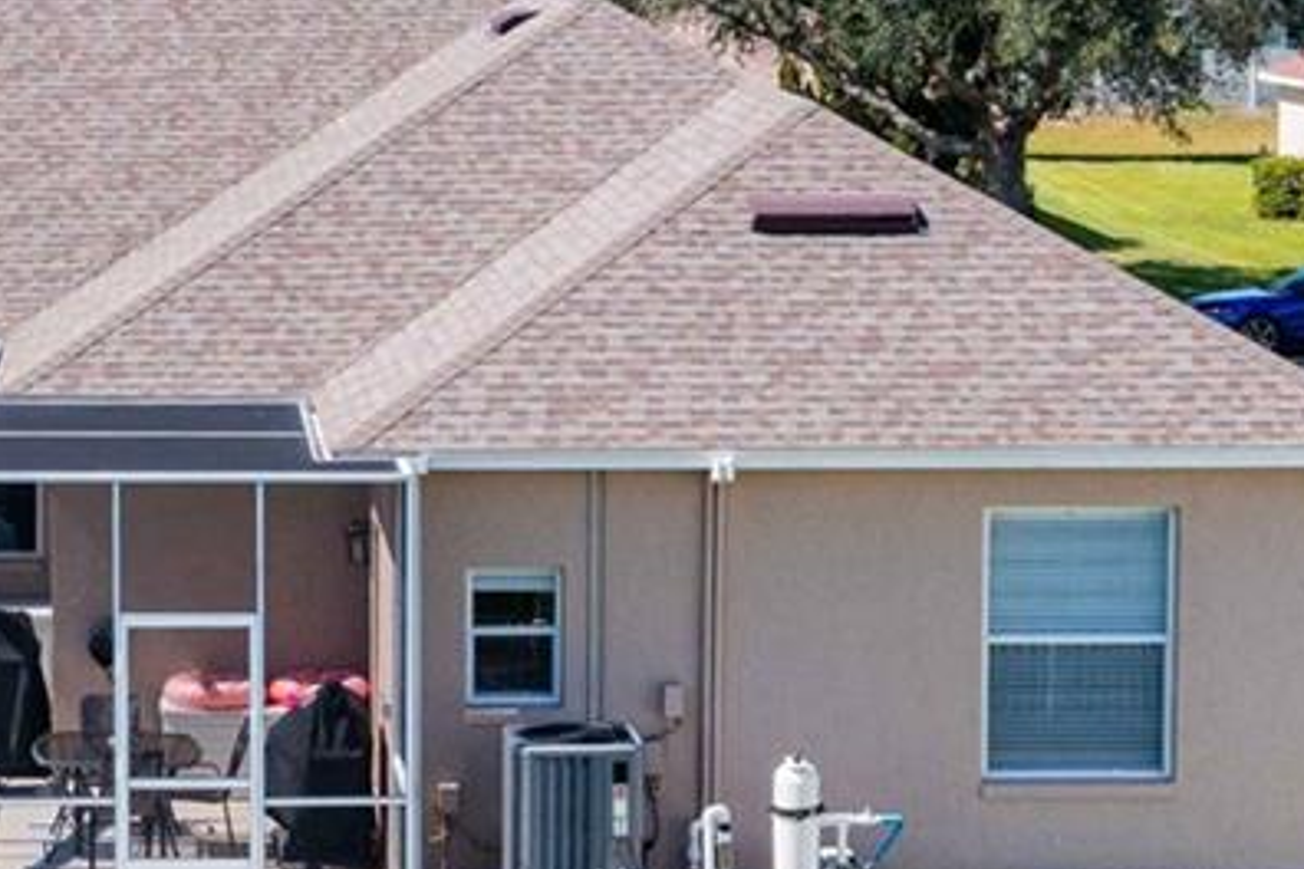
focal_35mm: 113
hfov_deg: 17.9
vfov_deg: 12.1
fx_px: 4093
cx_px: 191
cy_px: 275
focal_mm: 10.26
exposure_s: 1/500
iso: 100
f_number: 5.6
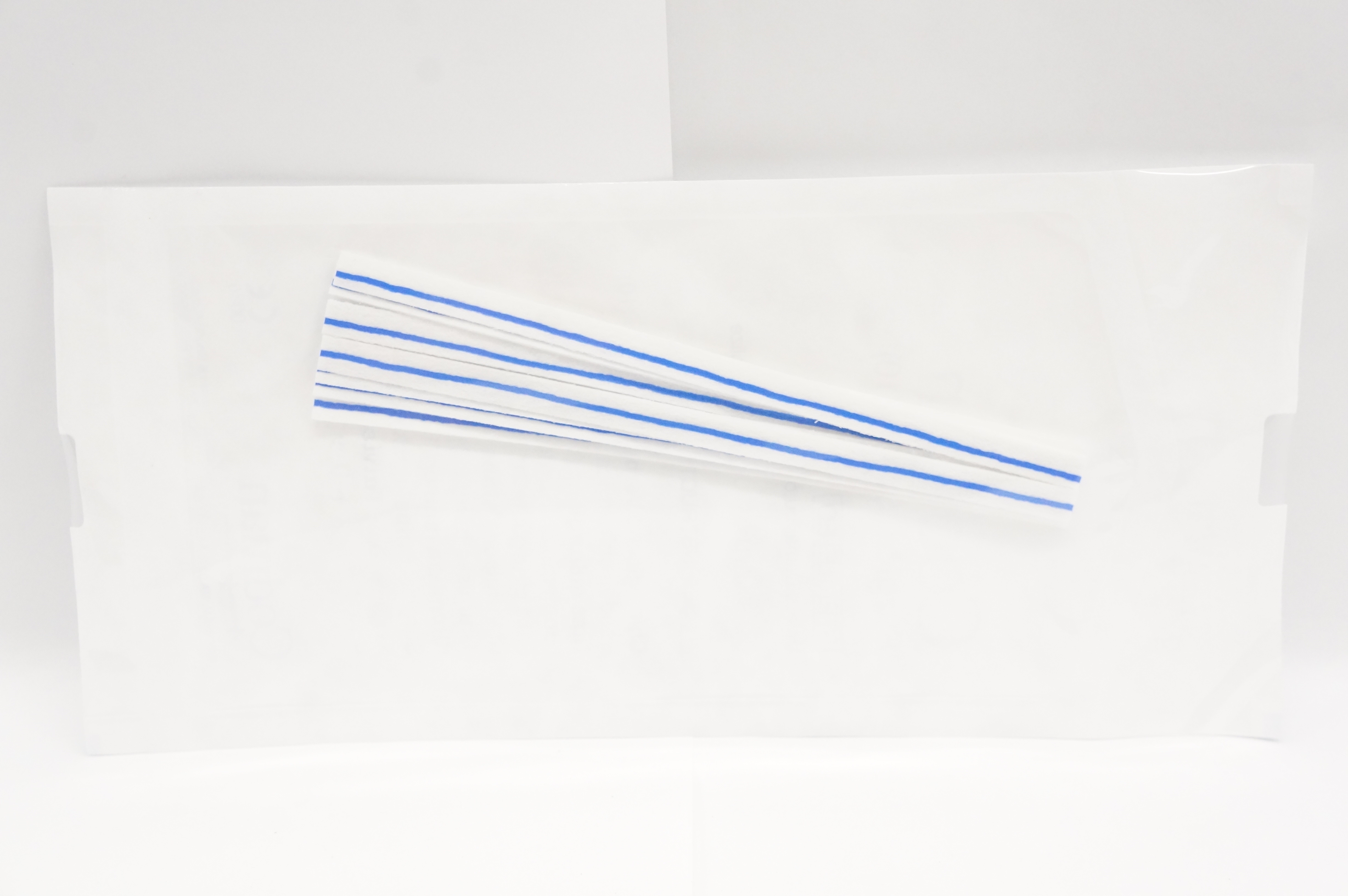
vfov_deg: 27.2
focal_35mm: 50
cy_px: 448
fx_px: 1851
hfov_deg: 40.0
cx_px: 674
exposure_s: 1/250
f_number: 8
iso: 3200
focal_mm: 33
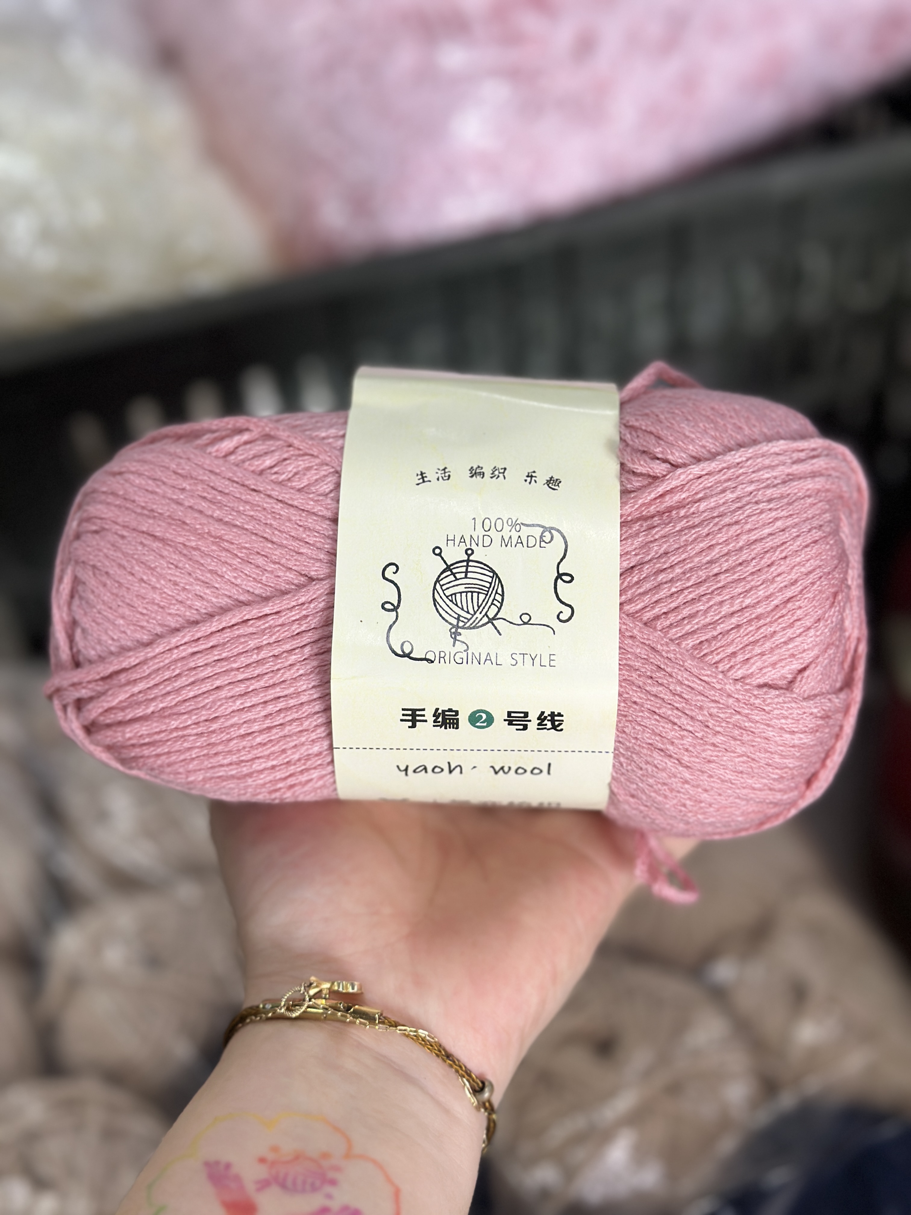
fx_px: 1684
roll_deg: +6.3
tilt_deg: -44.1
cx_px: 456
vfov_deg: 39.7
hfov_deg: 30.3
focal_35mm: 48
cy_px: 608
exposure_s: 1/95
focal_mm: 6.86
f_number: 1.78
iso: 125
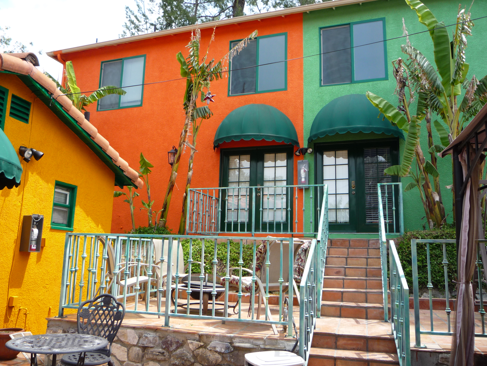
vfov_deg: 46.8
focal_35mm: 30
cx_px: 244
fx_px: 422
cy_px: 183
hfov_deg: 60.0
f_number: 4
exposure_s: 1/250
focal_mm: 5.2
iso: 100
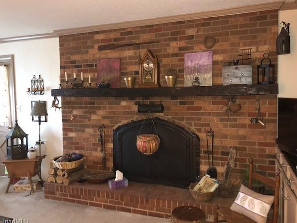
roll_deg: +0.9
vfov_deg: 48.2
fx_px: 249
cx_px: 148
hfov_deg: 61.7
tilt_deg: -4.4
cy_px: 110
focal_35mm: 29
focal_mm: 3.99
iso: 200
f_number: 1.8
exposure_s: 1/4
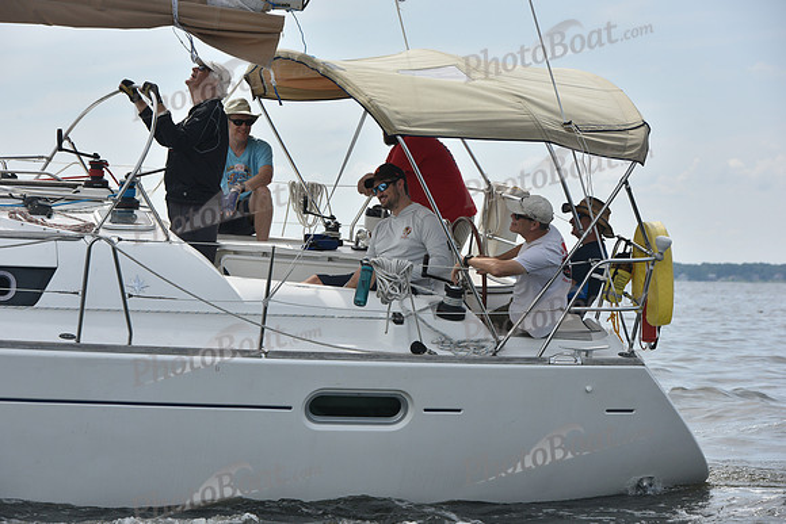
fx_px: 2948
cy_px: 262
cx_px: 393
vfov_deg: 10.2
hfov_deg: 15.2
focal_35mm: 135
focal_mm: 135
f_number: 9
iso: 320
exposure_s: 1/1250
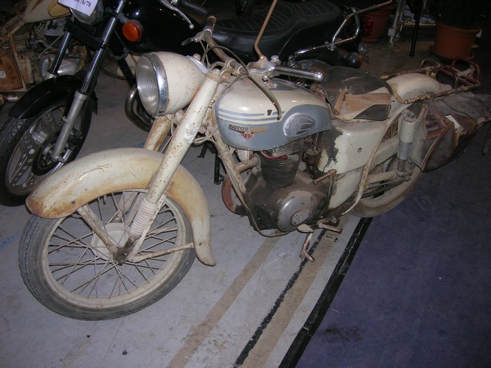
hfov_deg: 54.0
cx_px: 246
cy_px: 184
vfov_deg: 41.8
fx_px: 482
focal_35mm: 34
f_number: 2.9
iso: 78
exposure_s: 1/60.1
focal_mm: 5.7
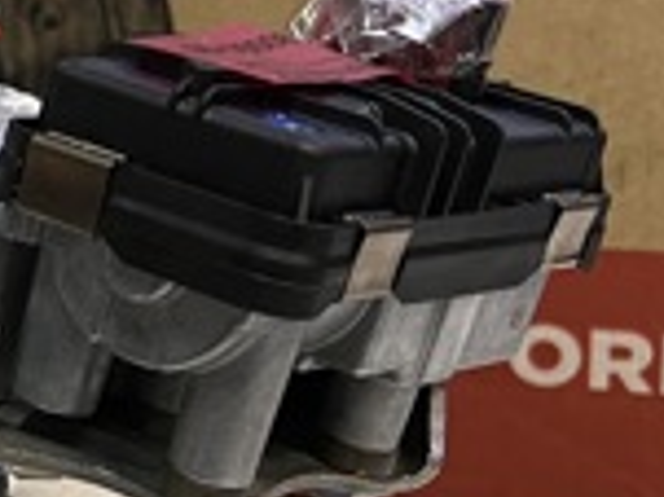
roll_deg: +4.2
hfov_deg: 15.6
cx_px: -501
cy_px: 319
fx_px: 2108
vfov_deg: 13.4
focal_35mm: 110
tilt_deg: -15.4
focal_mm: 5.7
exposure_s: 1/72
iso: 125
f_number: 1.5
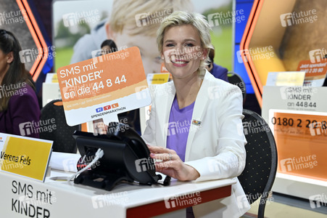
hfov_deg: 47.4
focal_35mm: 41
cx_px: 164
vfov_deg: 32.6
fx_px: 372
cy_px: 109
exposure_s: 1/200
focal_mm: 41
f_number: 4
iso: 1000
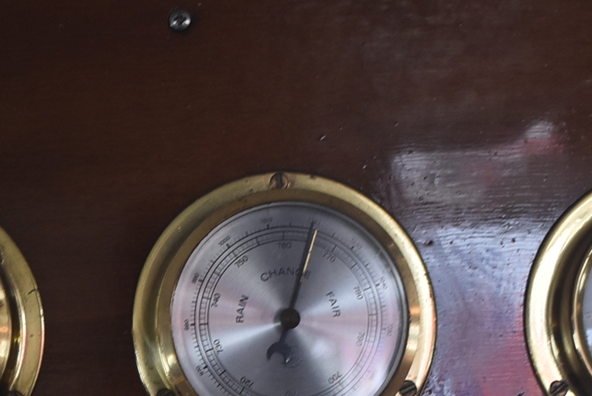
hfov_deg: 13.9
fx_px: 2420
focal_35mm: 147
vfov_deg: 9.2
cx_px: 135
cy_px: 473
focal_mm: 30
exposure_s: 1/60
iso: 400
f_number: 4.5
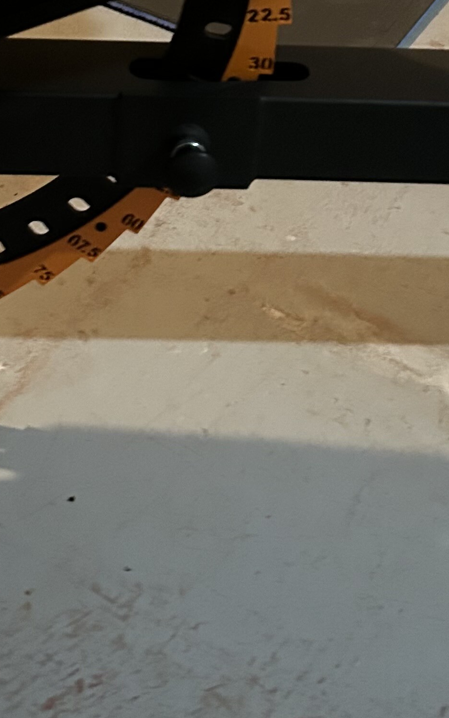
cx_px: 104
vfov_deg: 26.2
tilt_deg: -29.3
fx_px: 1449
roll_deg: -5.8
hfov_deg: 17.5
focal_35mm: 74
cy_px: -24
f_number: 1.5
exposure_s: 1/30
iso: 800
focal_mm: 5.7
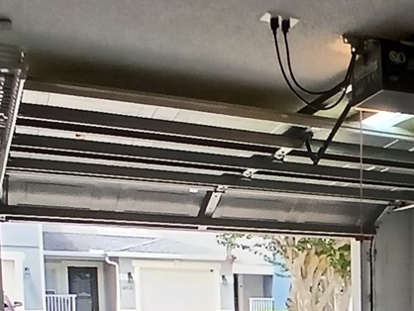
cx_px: 452
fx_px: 778
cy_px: 381
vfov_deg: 20.9
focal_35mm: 65
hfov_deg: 27.4
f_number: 2.2
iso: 80
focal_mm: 1.4
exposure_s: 1/120
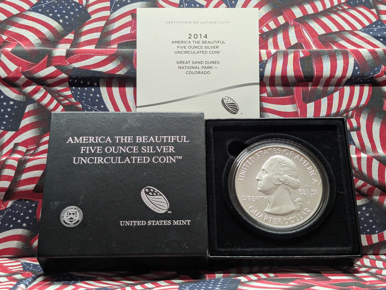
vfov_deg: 29.7
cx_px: 193
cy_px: 145
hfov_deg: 38.9
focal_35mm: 49
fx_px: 547
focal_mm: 6.9
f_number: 1.68
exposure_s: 1/60.6
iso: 73
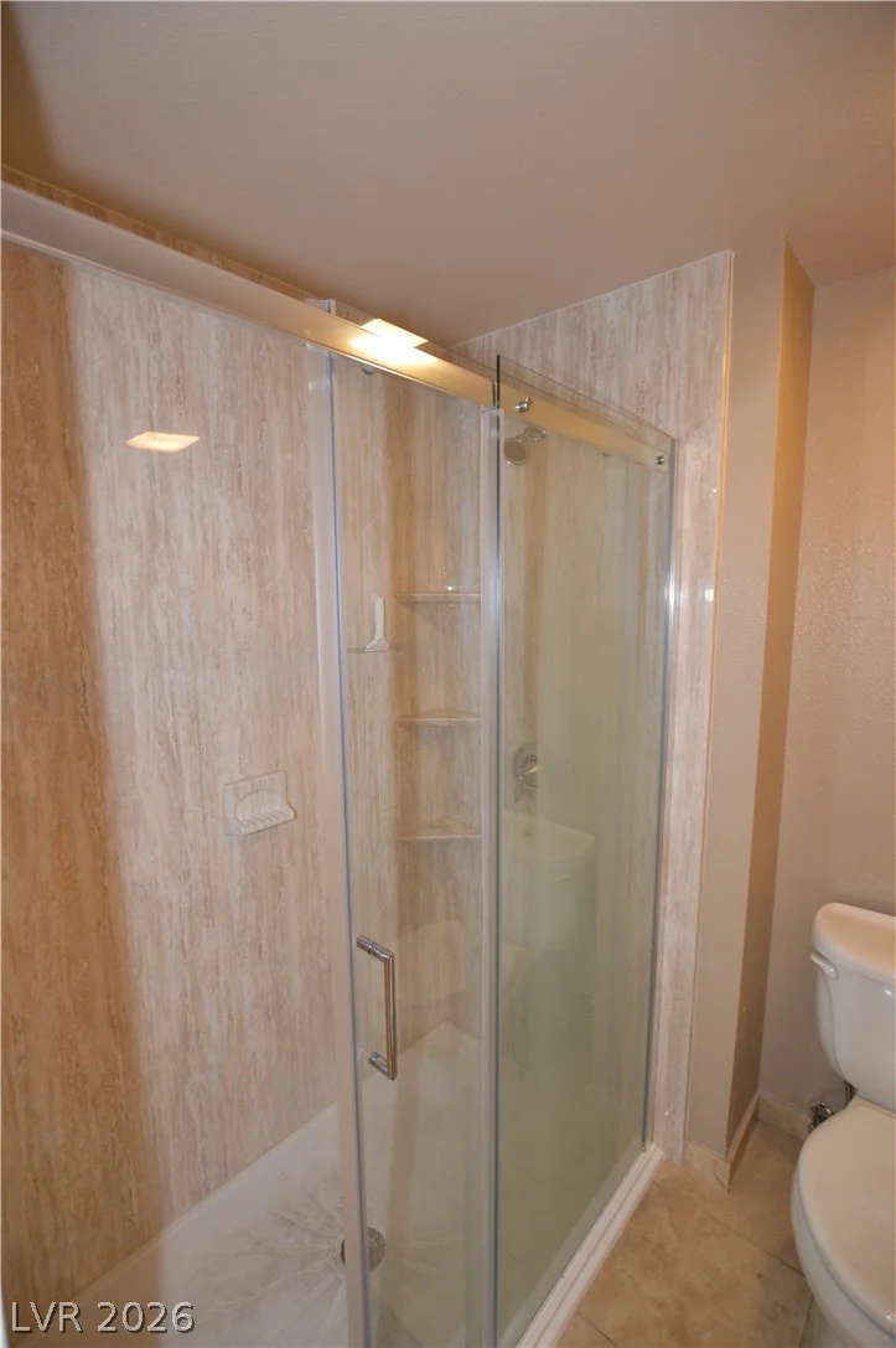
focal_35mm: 15
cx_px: 448
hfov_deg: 77.2
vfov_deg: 100.4
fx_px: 561
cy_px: 674
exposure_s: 1/60
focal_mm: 10
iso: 800
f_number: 3.5
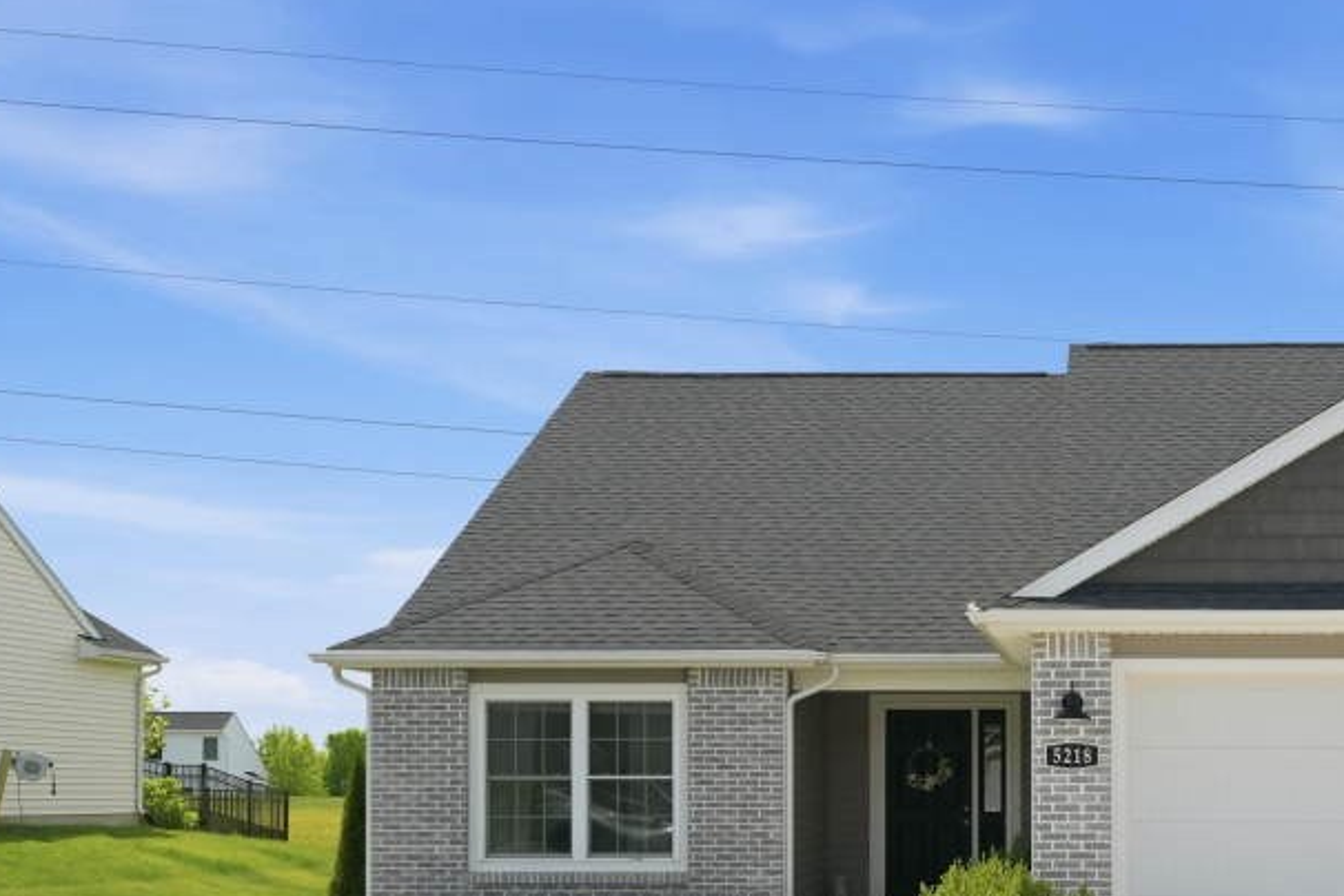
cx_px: 1107
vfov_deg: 26.8
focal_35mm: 49
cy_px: 711
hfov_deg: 38.3
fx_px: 1845
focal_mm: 19.5
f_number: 4
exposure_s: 1/4000
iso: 800
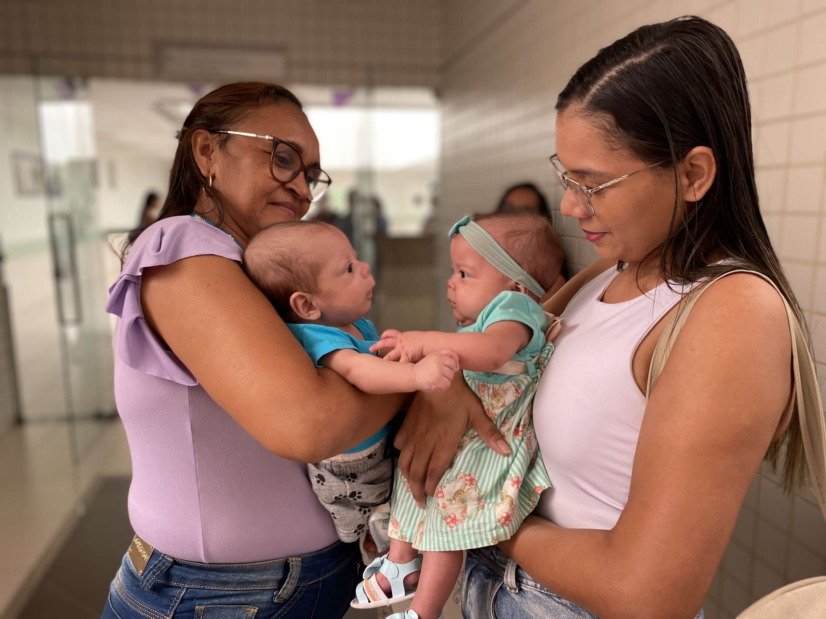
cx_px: 413
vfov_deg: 53.1
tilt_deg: -8.1
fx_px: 620
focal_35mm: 26
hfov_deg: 67.3
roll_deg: +0.2
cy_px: 310
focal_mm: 4.25
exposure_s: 1/121
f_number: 1.8
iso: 100
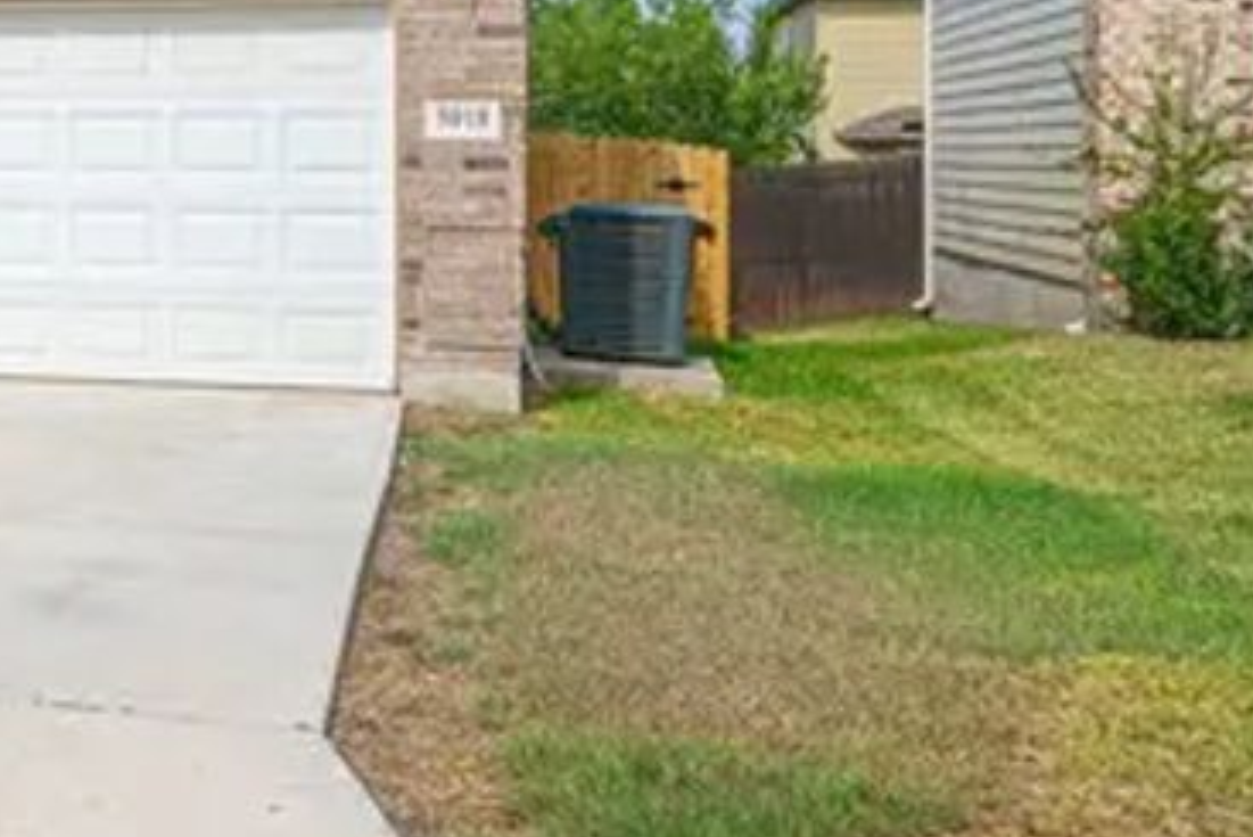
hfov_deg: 26.3
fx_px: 2333
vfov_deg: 20.0
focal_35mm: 67
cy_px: 101
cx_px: -300
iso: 400
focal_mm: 24
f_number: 8
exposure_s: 1/1600
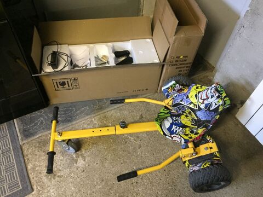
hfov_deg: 61.7
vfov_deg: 48.2
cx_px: 132
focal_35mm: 29
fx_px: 220
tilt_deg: -51.9
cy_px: 98
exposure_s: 1/17
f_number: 2.2
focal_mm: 4.15
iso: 250
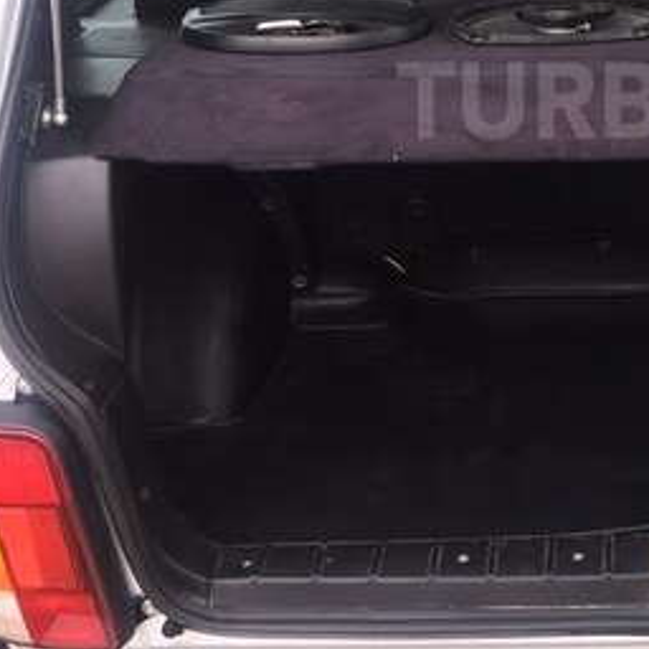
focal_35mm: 66
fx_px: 1400
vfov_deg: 25.5
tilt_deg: -18.8
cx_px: 657
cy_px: 100
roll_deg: +2.3
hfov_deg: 24.8
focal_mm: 4.15
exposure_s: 1/126
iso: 32
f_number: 2.2
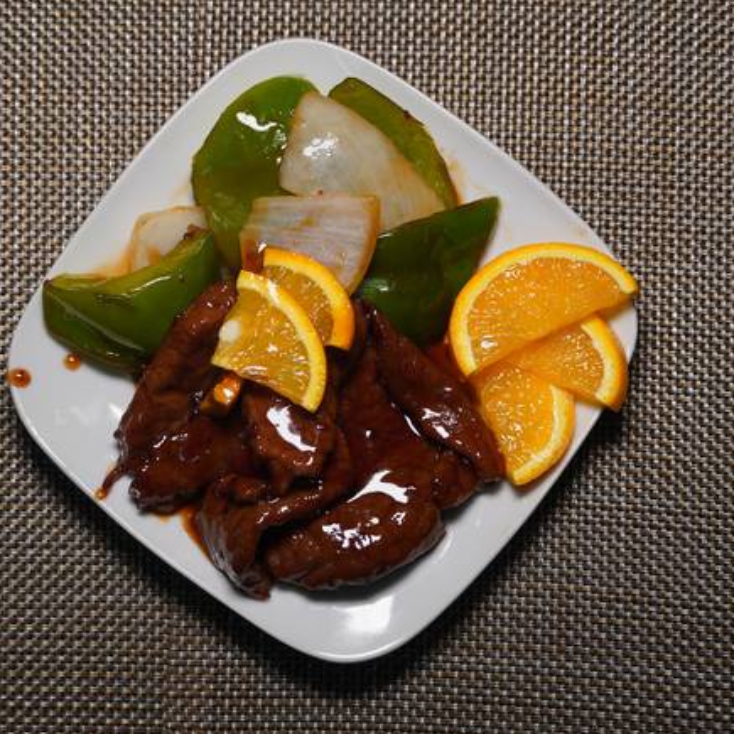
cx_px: 339
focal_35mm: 68
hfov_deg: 25.5
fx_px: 1623
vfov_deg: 25.5
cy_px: 368
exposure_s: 1/160
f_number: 4.5
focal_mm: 35
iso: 125
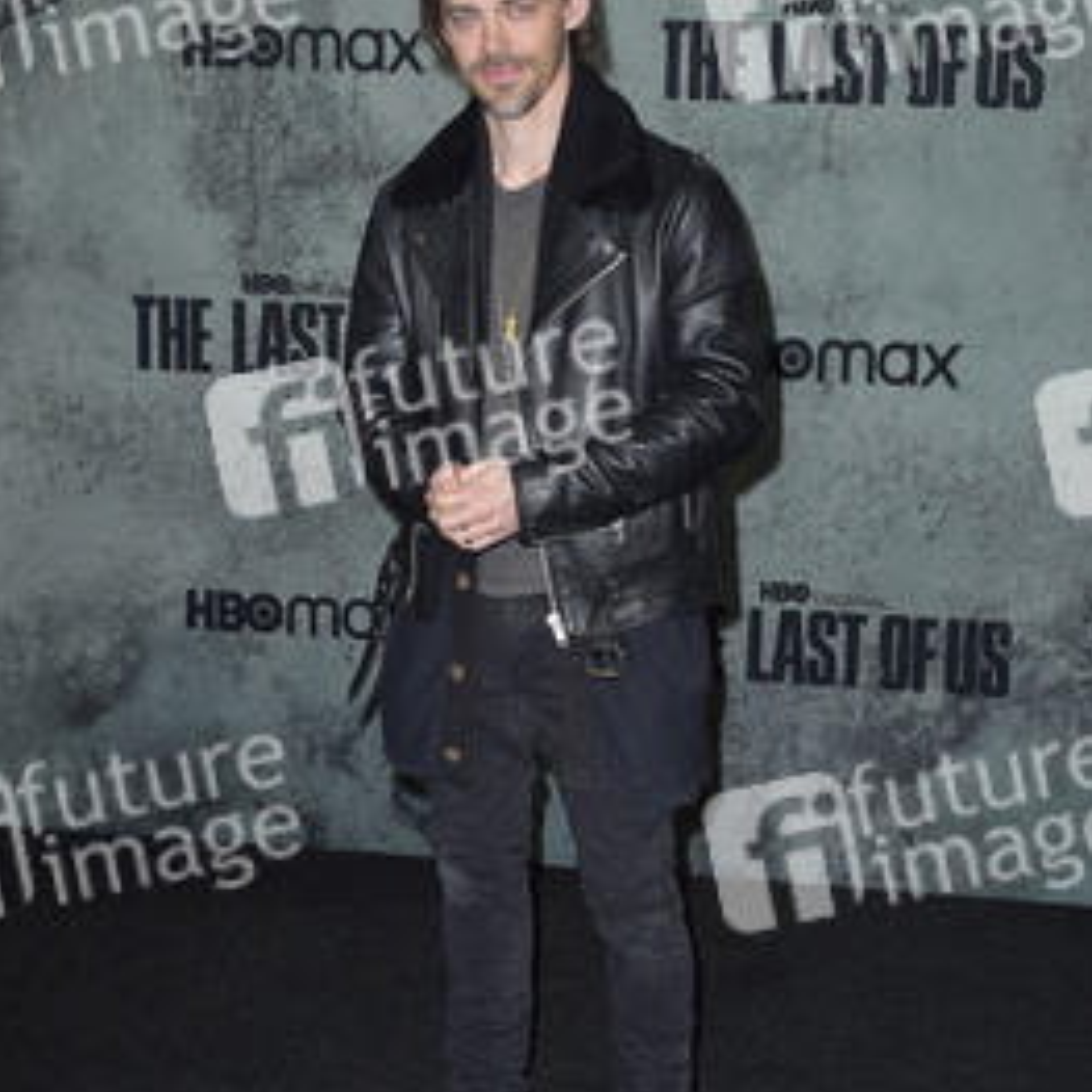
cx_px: 542
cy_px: 627
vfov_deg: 30.0
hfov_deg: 30.0
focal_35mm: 57
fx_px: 2034
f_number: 6.3
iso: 640
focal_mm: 44
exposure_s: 1/250
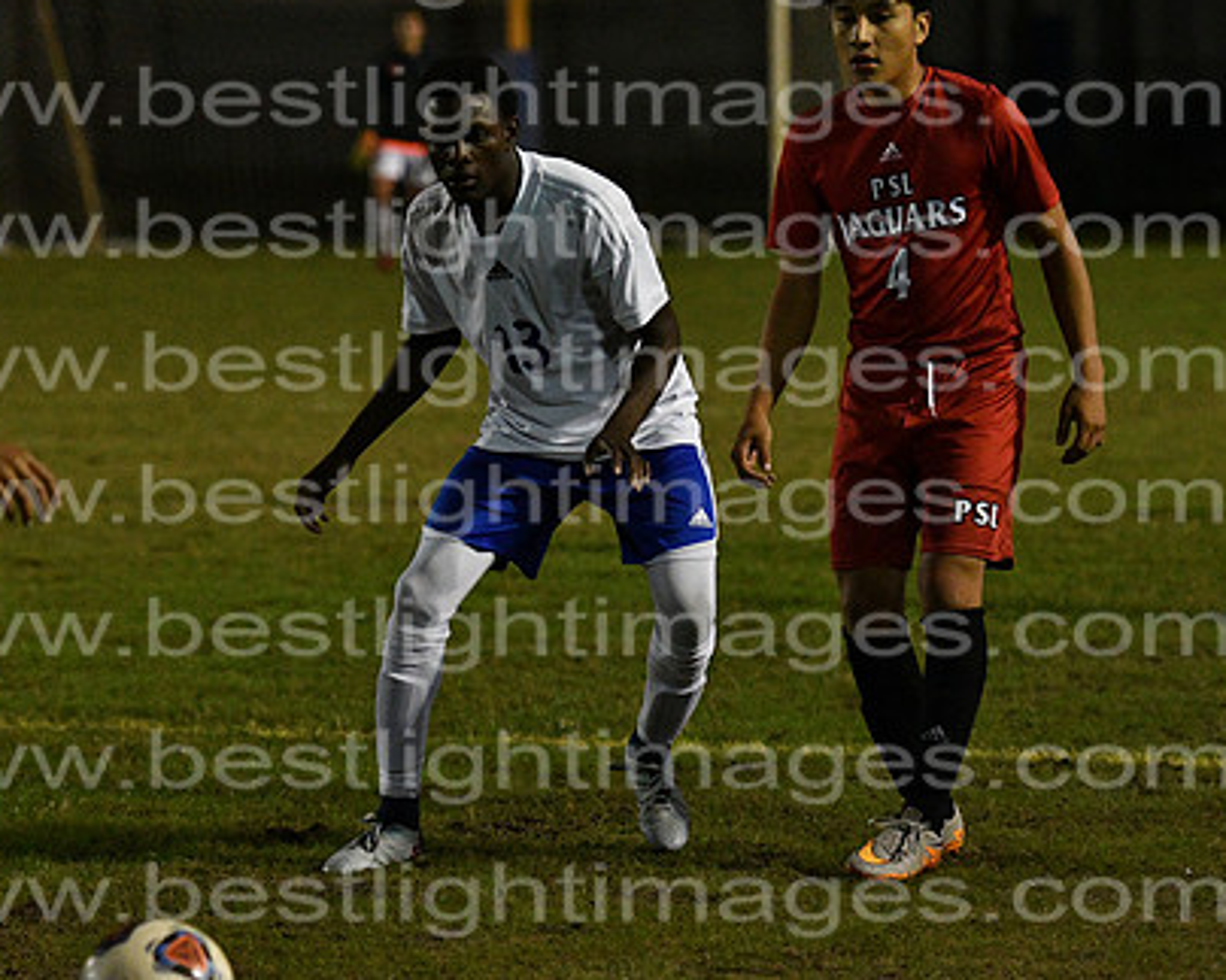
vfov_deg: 6.1
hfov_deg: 7.7
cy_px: 435
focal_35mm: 253
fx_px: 9166
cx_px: 543
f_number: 4
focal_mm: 125
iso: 6400
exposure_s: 1/1250
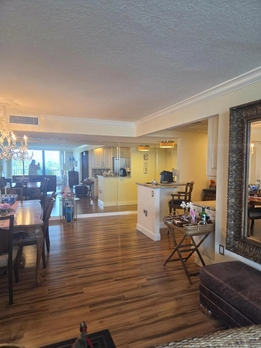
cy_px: 174
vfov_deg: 73.9
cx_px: 130
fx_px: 231
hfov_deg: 58.9
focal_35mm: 23
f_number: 1.8
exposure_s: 1/120
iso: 160
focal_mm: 5.4
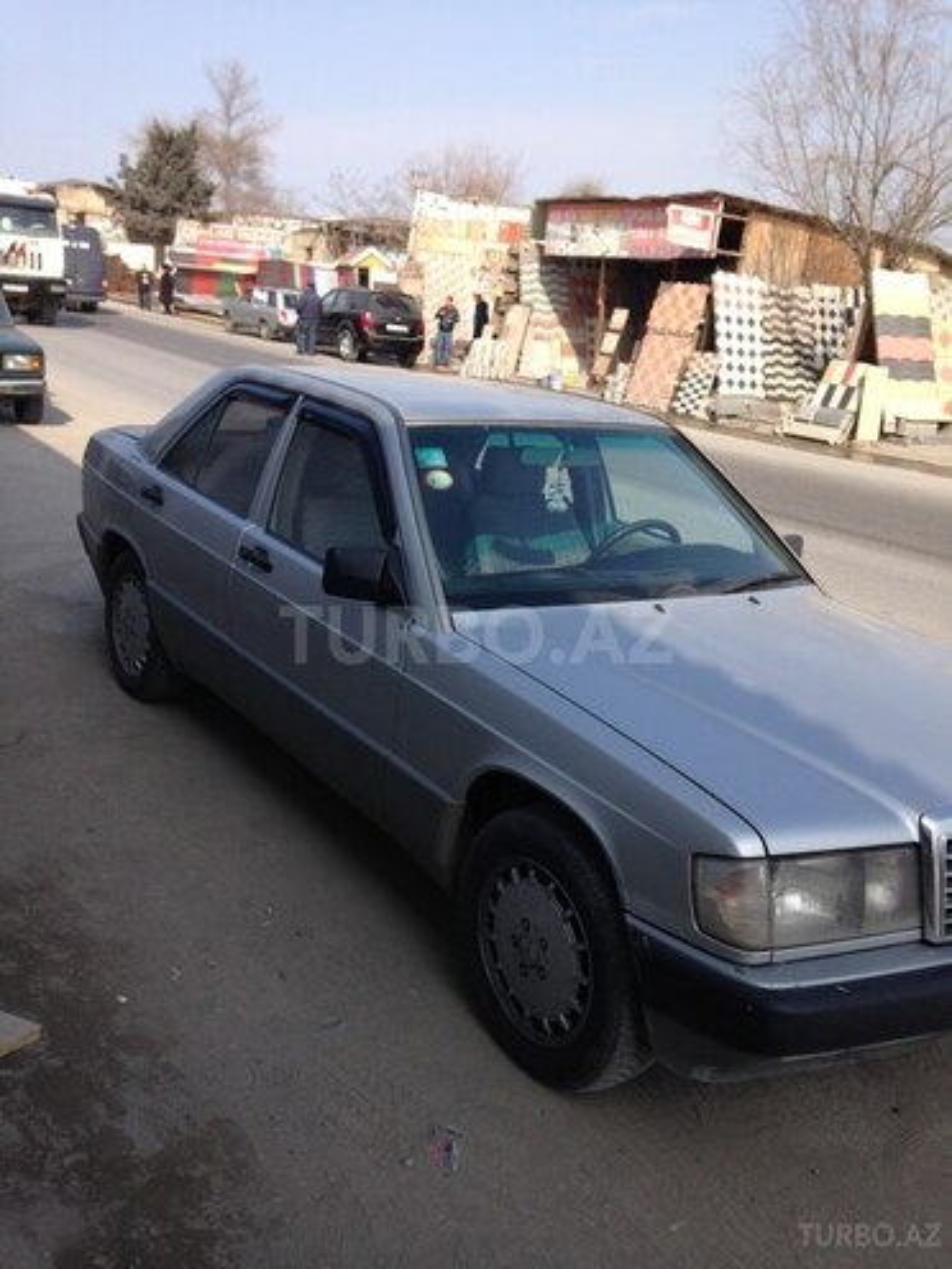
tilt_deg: -14.1
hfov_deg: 42.9
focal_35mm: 33
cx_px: 476
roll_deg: -5.3
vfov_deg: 55.4
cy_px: 634
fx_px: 1210
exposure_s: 1/1063
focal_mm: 4.12
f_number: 2.4
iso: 50
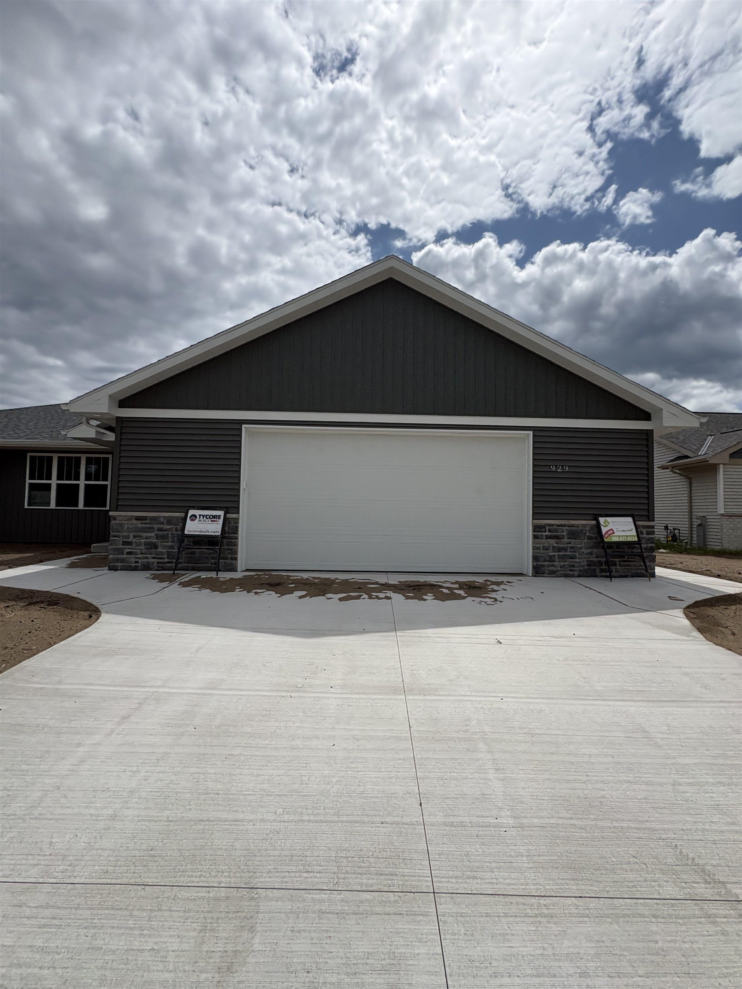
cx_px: 371
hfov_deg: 85.7
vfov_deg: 102.1
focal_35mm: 14
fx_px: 400
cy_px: 494
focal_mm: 2.22
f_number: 2.2
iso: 50
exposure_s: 1/4630
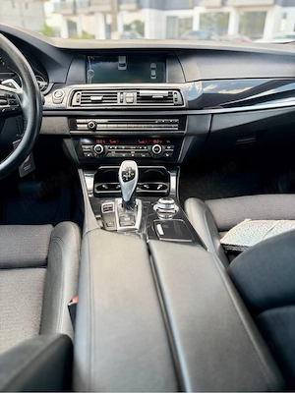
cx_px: 148
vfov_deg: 67.3
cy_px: 196
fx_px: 295
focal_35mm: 26
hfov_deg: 53.1
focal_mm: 5.96
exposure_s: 1/126
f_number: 1.6
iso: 100
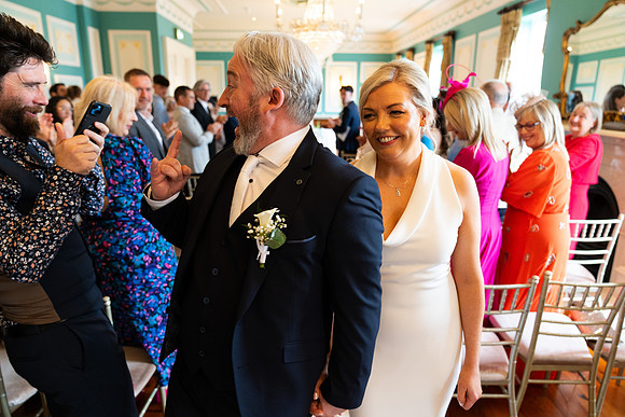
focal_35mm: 24
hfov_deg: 73.7
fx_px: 417
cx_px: 312
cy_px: 208
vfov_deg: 53.2
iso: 1600
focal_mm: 24
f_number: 2.8
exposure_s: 1/160
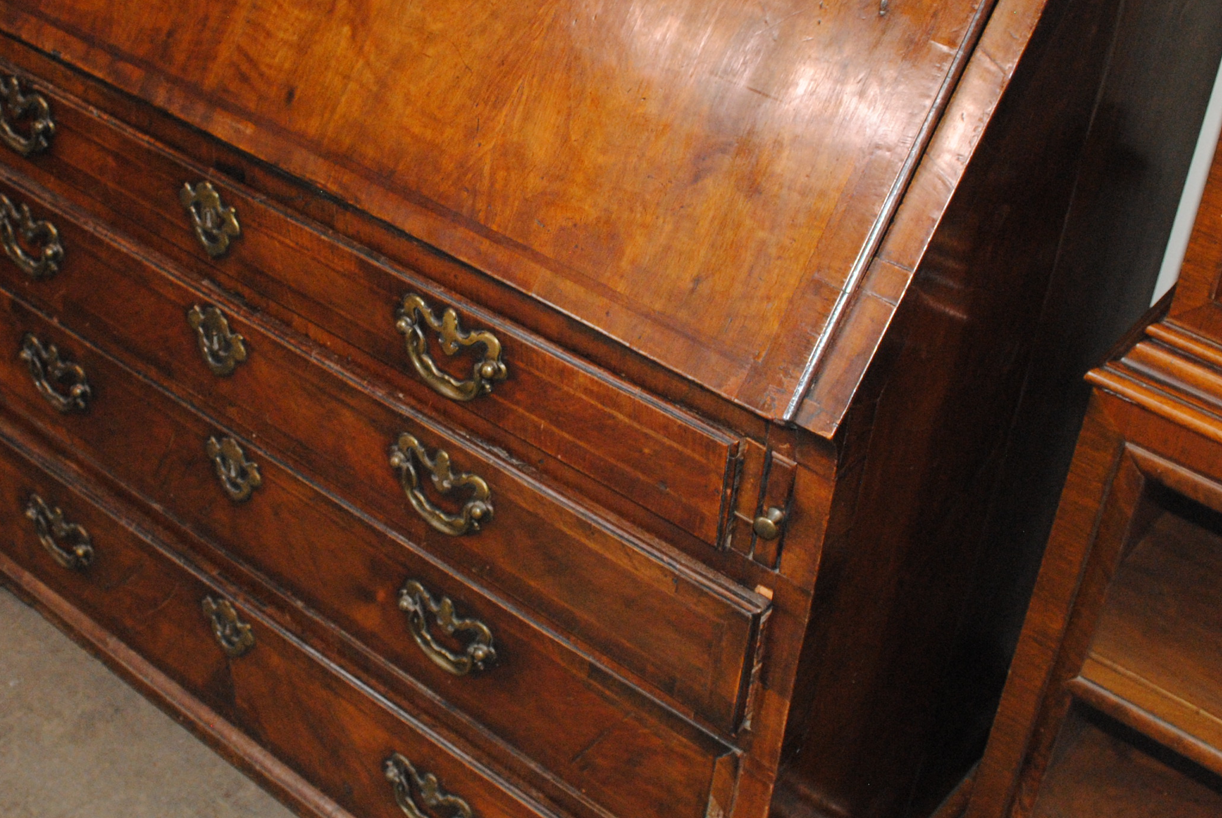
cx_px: 409
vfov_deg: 26.5
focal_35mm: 51
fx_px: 1733
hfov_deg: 38.4
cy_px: 302
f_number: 5
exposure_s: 1/60
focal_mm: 18
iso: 800
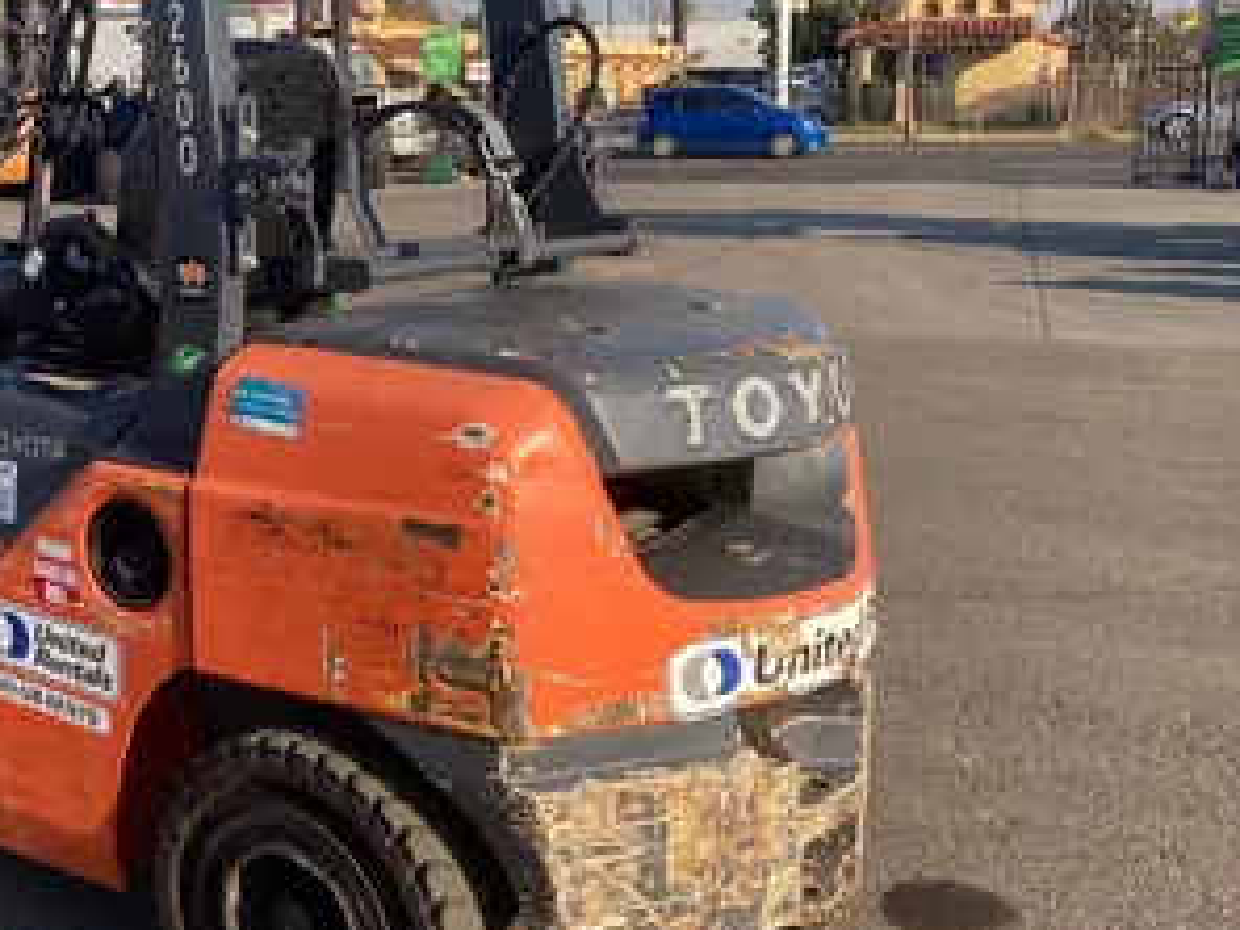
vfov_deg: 28.0
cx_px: 230
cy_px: 417
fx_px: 1863
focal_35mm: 52
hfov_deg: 35.5
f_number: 1.8
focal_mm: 3.99
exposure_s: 1/1156
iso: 20
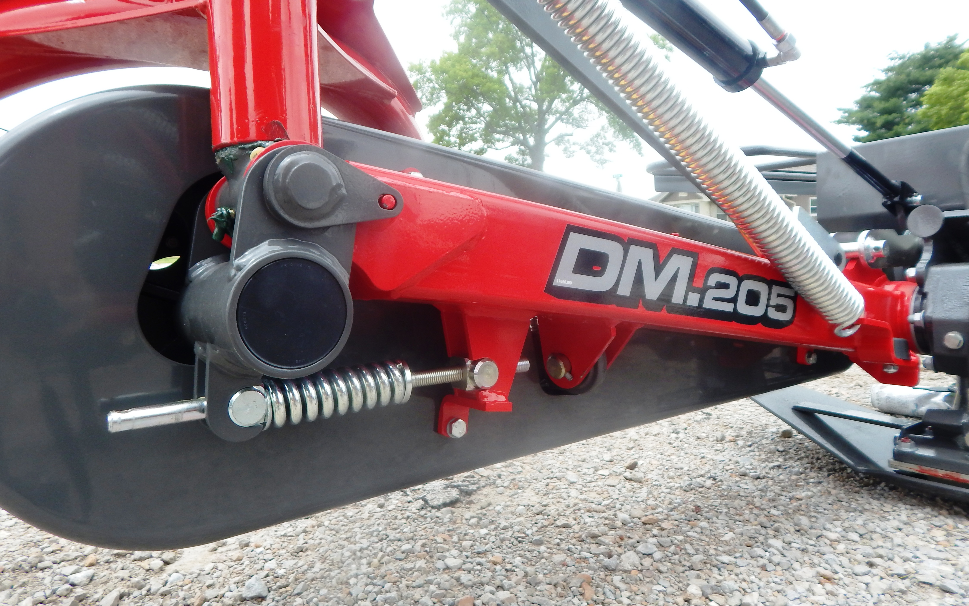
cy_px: 271
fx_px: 634
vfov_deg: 51.0
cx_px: 483
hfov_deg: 74.8
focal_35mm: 24
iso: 125
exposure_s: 1/400
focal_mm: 4
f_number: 3
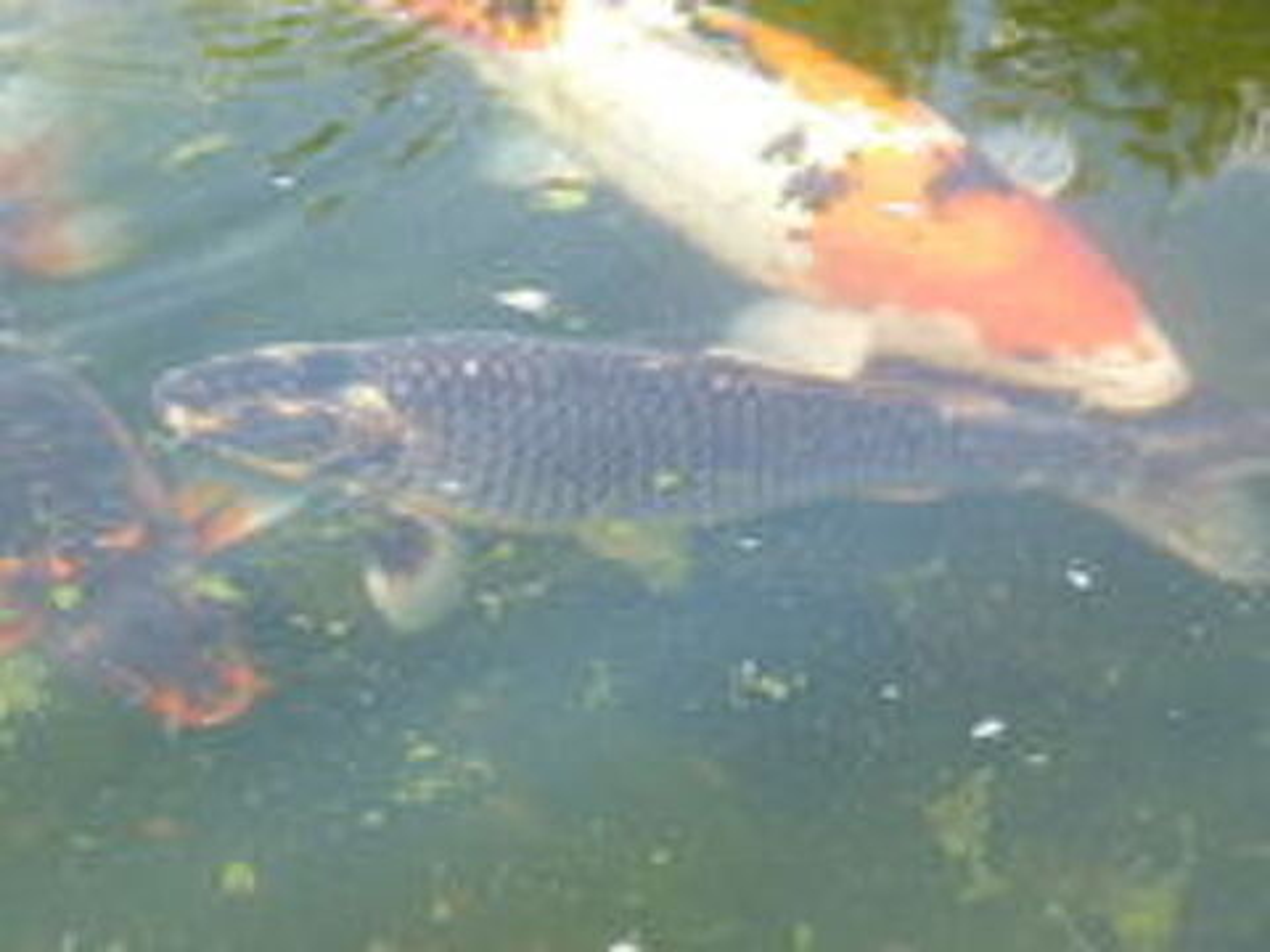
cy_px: 476
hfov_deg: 14.9
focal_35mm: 132
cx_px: 635
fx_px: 4843
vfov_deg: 11.2
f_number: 3.6
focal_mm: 23.8
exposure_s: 1/320
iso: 250
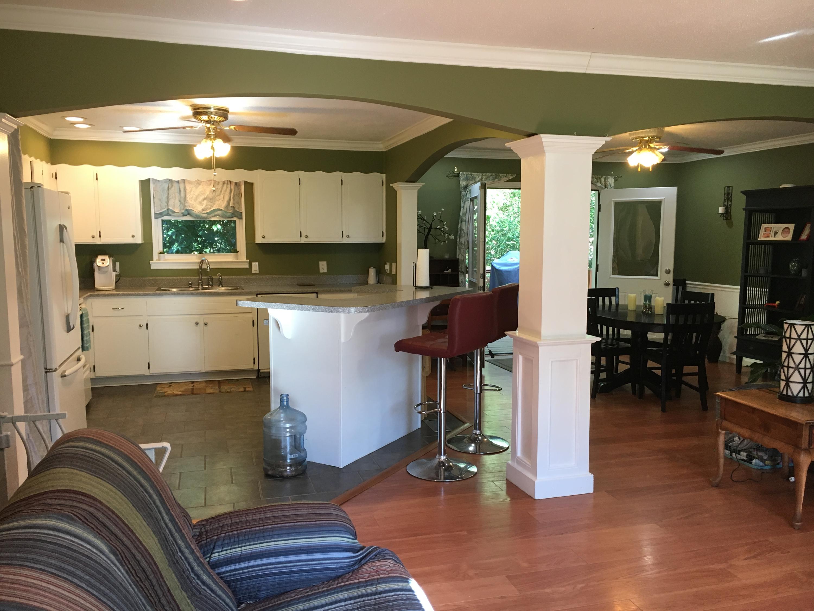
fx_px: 682
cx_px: 407
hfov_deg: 61.7
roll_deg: +0.2
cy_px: 306
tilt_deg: -6.2
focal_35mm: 29
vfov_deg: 48.2
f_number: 2.2
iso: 40
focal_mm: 4.15
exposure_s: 1/30
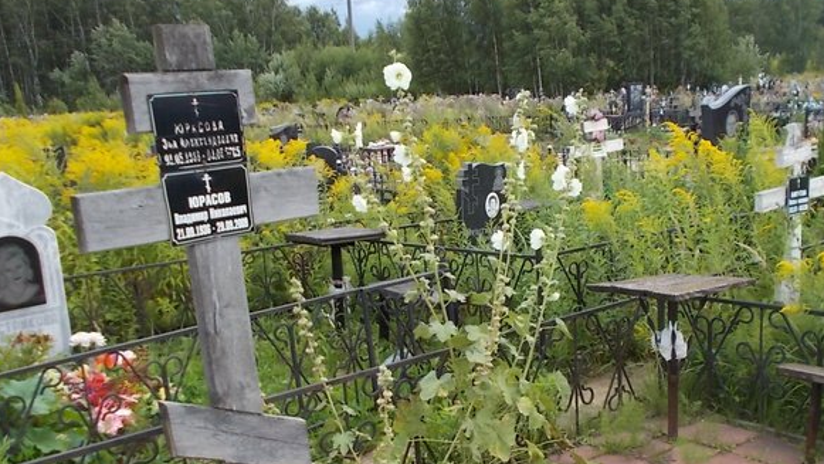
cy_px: 314
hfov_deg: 51.5
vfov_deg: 30.2
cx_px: 464
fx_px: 852
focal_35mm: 39
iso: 80
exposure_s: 1/320
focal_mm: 4.6
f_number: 3.2
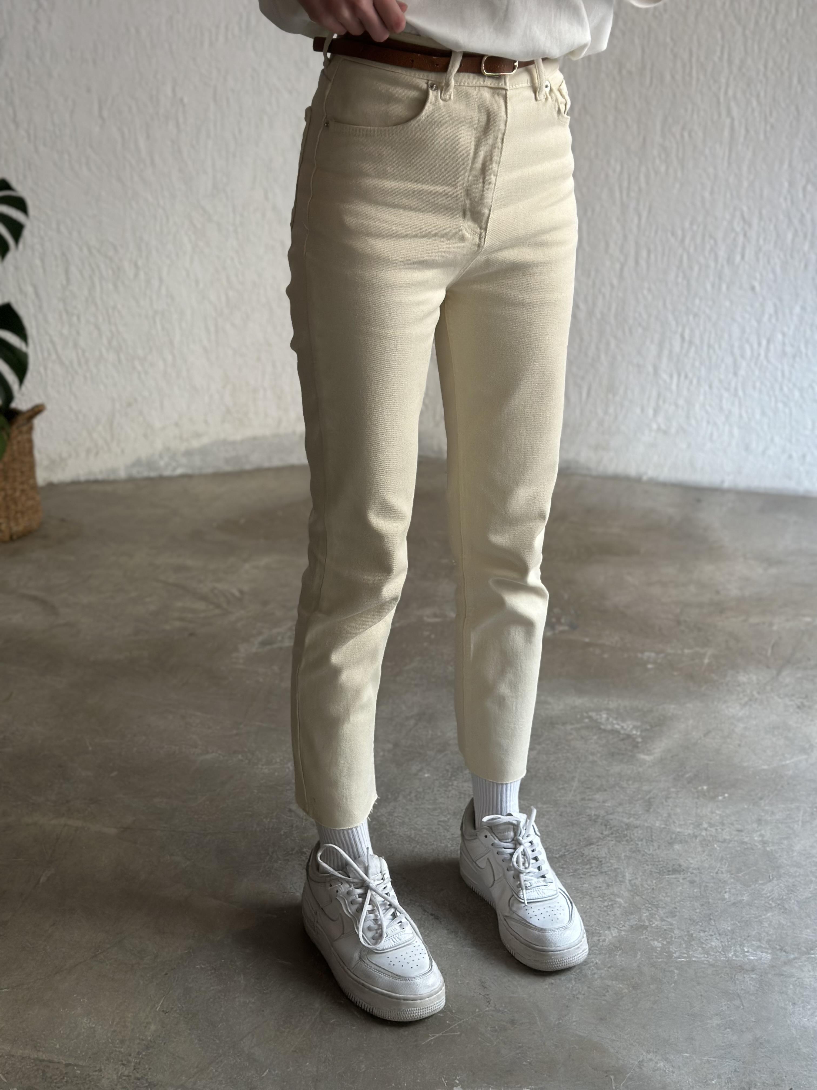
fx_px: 1511
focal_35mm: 48
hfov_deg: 30.3
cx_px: 408
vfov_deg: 39.7
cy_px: 545
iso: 125
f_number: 1.78
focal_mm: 6.86
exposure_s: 1/60
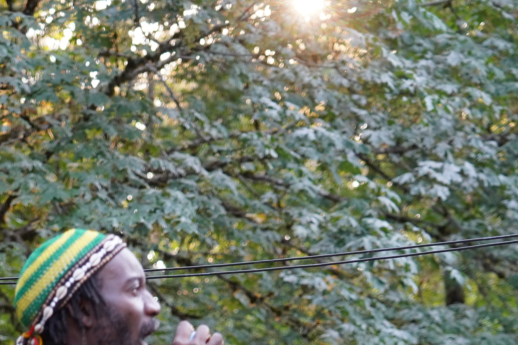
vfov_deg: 6.9
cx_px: 24
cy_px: 544
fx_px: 2820
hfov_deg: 10.4
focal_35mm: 196
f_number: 4
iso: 500
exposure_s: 1/160
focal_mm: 59
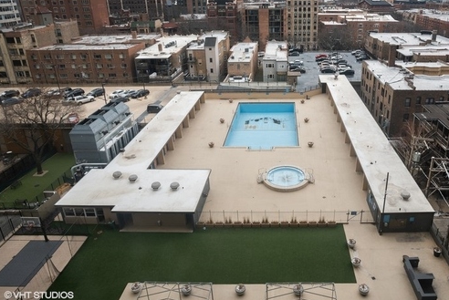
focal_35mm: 26
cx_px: 287
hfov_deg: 68.0
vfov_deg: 49.1
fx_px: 325
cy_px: 111
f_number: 8
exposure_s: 1/100
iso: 500
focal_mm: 20
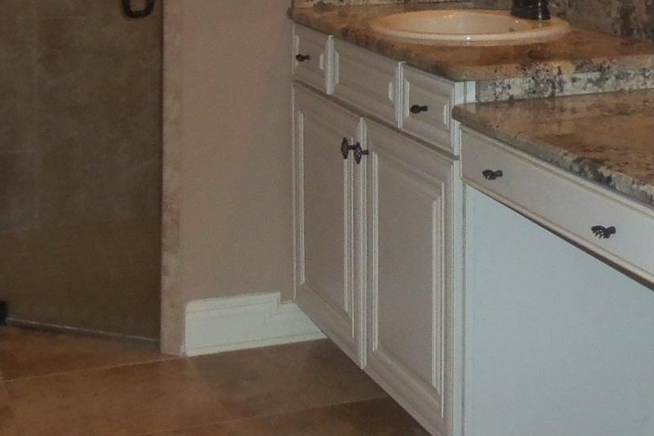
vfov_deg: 17.8
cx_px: 488
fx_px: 1326
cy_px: -81
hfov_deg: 27.3
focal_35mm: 73
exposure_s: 1/60
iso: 200
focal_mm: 5.1
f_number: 3.3
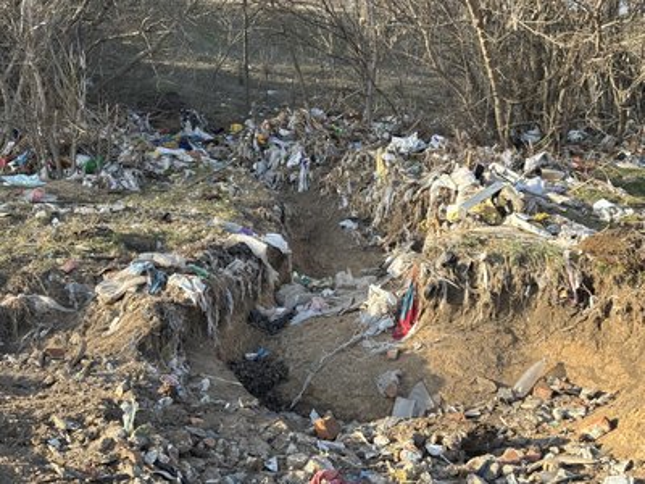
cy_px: 242
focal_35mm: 52
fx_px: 969
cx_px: 322
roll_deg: +0.3
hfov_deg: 36.8
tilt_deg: -8.5
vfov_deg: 28.0
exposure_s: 1/559
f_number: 1.6
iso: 32
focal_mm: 5.96
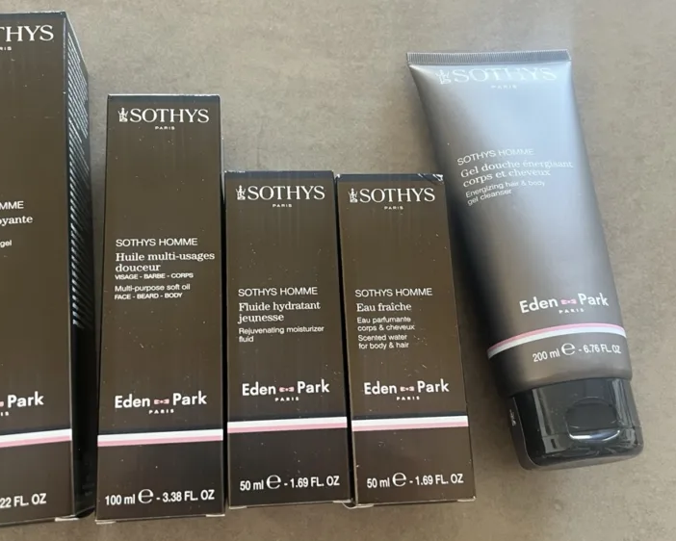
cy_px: 231
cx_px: 316
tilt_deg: -73.1
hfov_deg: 49.0
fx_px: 740
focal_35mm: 37
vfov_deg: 40.1
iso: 125
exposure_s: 1/61
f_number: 1.5
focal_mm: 5.7
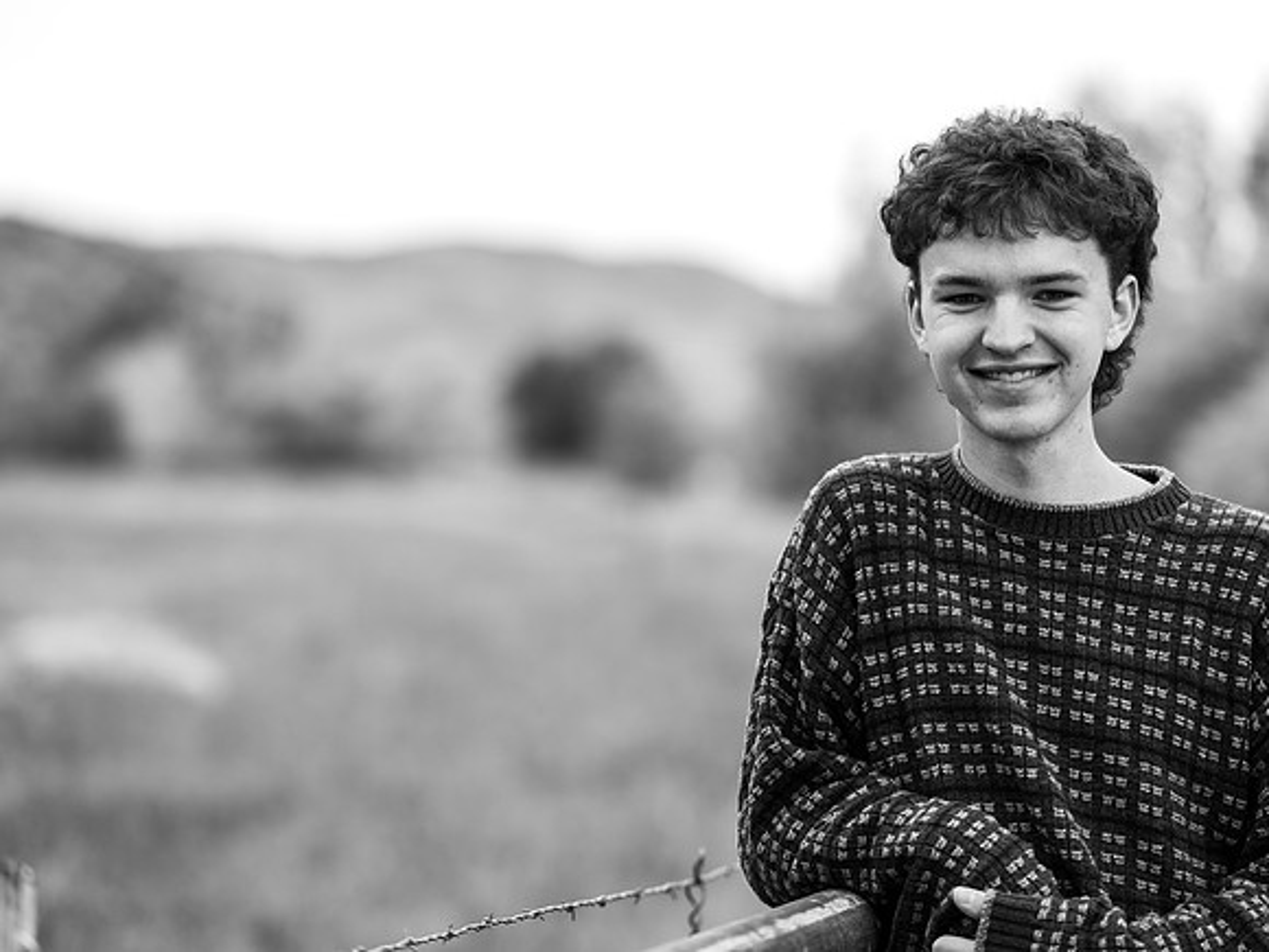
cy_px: 476
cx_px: 634
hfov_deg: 14.0
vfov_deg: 10.5
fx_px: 5158
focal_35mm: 141
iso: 200
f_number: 2.8
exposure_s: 1/125
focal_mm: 130
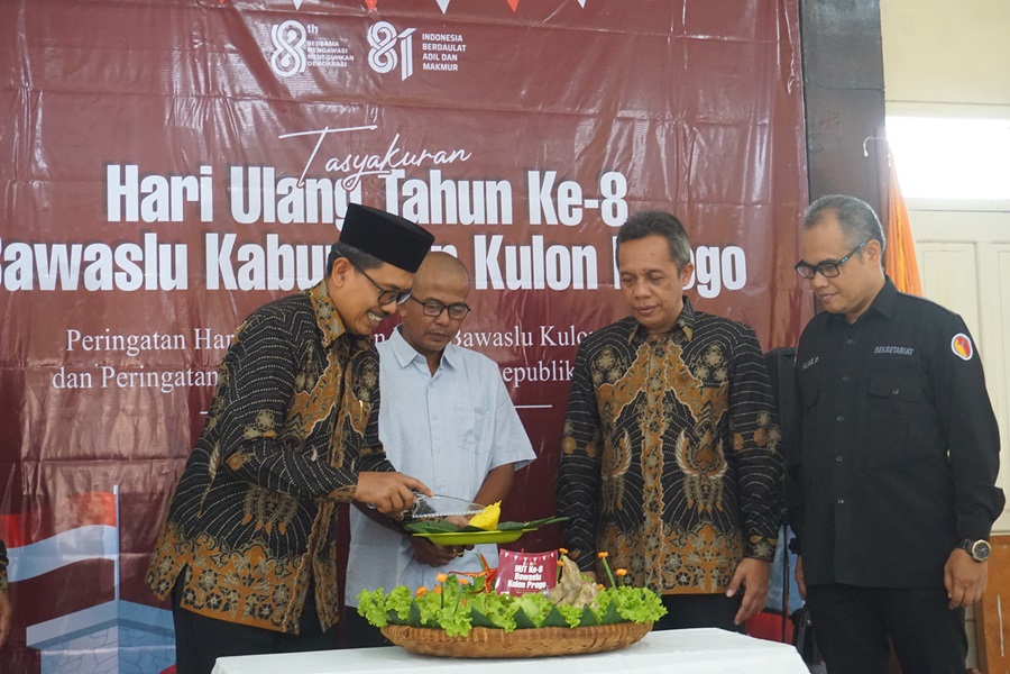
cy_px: 337
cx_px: 505
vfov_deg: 23.8
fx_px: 1599
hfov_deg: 35.1
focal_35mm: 57
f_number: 5.6
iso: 3200
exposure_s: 1/80
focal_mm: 38
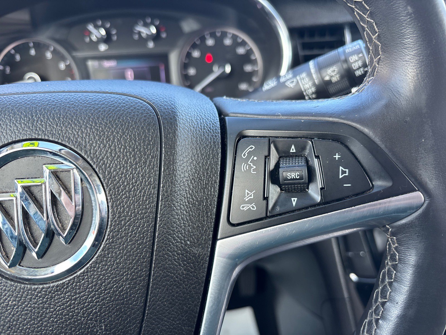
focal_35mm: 26
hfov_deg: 67.3
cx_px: 223
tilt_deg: -30.6
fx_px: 335
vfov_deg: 53.1
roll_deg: +1.2
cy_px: 168
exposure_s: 1/121
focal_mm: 5.96
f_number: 1.6
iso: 100
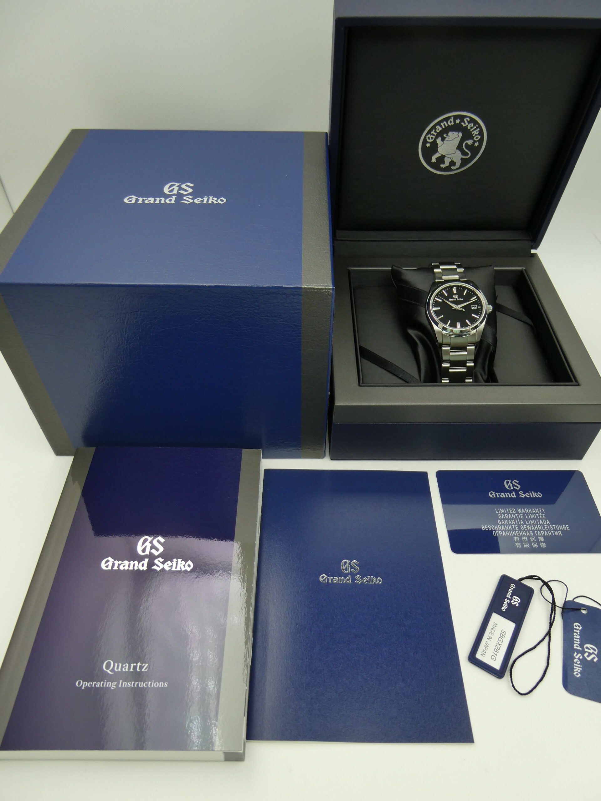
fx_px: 556
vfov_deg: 71.6
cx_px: 300
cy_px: 400
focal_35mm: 24
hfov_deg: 56.8
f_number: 3.3
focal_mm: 4.3
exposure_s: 1/100
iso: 80
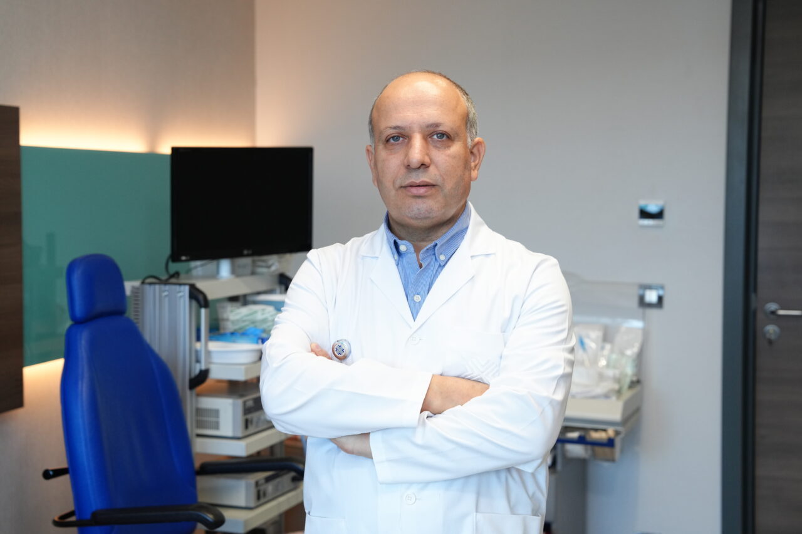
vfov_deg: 22.6
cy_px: 267
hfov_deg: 33.4
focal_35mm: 60
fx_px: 1336
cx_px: 401
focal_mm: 60
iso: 1250
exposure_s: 1/250
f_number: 4.5
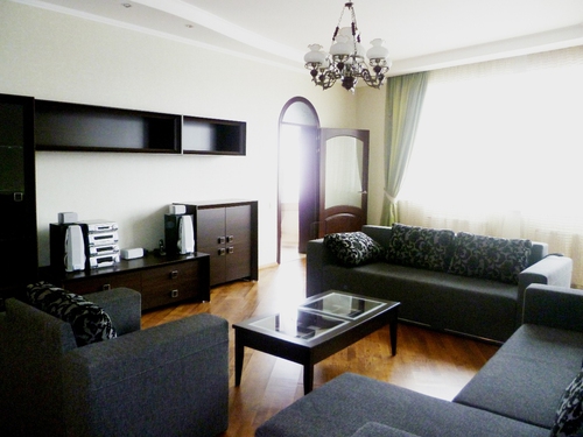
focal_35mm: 28
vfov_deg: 49.7
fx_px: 472
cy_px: 218
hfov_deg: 63.4
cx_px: 292
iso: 200
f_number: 2.8
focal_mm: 5
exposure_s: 1/30
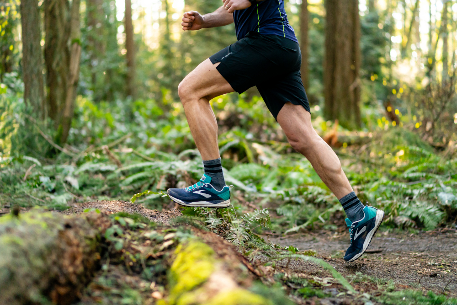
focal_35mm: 50
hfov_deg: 39.6
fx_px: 635
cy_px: 152
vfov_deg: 27.0
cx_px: 228
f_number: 1.6
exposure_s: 1/2000
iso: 2000
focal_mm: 50
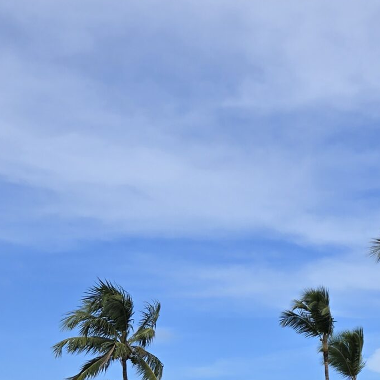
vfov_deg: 19.7
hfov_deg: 21.7
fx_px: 944
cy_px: 570
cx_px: 405
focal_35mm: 76
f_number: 1.8
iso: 25
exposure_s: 1/2686
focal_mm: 5.4
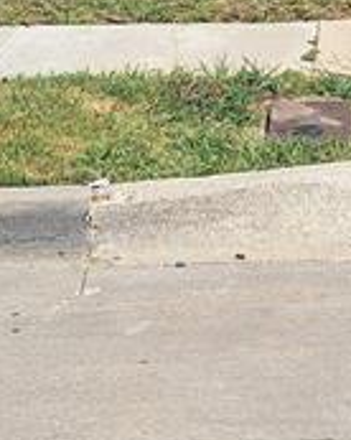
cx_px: 320
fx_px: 1730
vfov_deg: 13.5
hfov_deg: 11.5
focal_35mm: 133
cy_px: -254
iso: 40
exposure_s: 1/2801
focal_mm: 5.54
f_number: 1.8
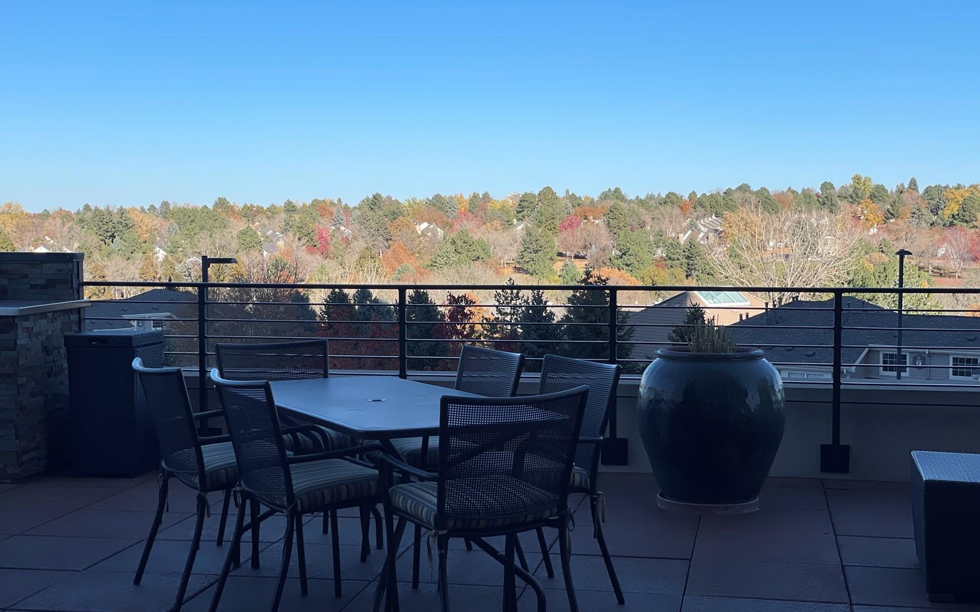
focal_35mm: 56
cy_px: 345
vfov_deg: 23.1
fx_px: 1495
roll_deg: +0.1
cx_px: 489
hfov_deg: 36.3
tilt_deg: -4.4
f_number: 2
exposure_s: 1/1712
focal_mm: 6
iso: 32
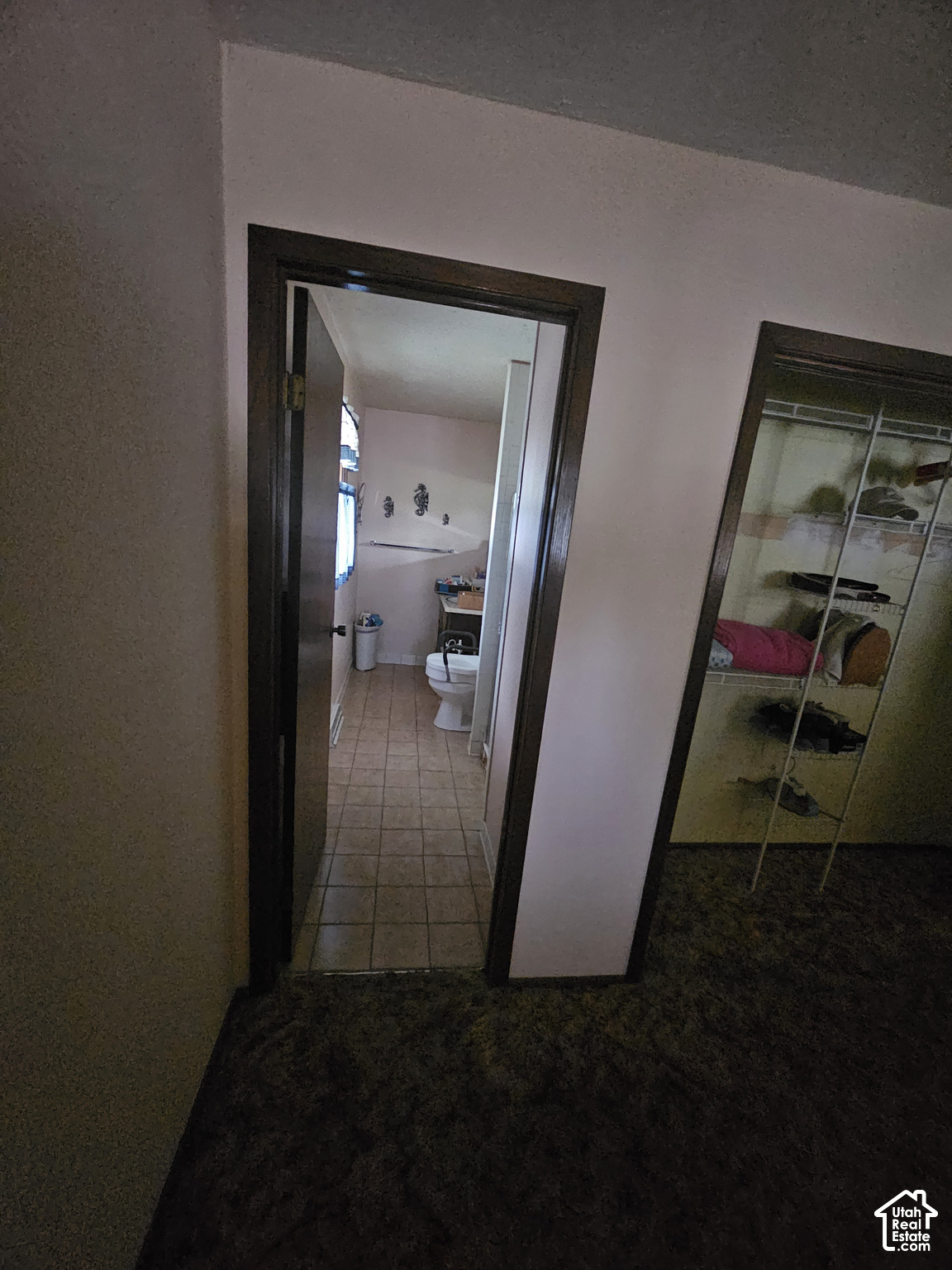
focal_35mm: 13
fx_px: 477
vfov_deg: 106.2
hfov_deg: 89.9
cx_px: 476
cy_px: 635
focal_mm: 2.2
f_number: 2.2
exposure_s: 1/24
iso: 1600
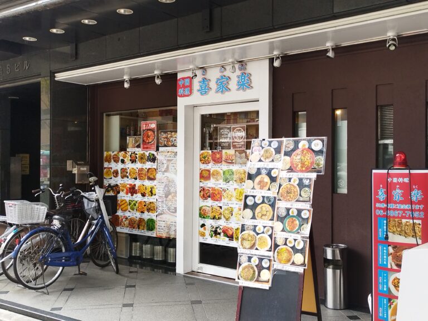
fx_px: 334
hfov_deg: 65.3
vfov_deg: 51.4
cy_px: 160
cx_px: 214
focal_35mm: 27
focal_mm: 4.7
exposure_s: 1/234
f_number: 1.79
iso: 49
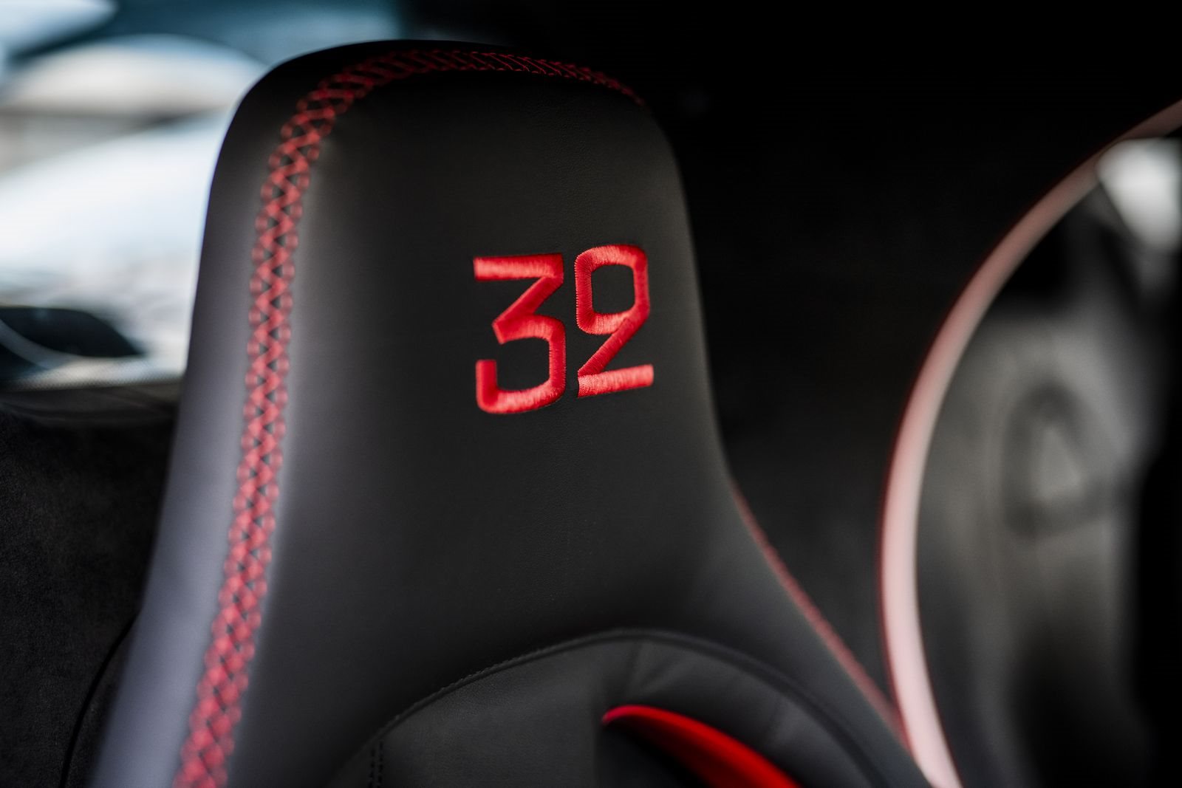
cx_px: 591
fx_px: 1642
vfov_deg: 27.0
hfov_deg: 39.6
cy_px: 394
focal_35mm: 50
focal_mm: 50
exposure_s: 1/200
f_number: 2.2
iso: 400
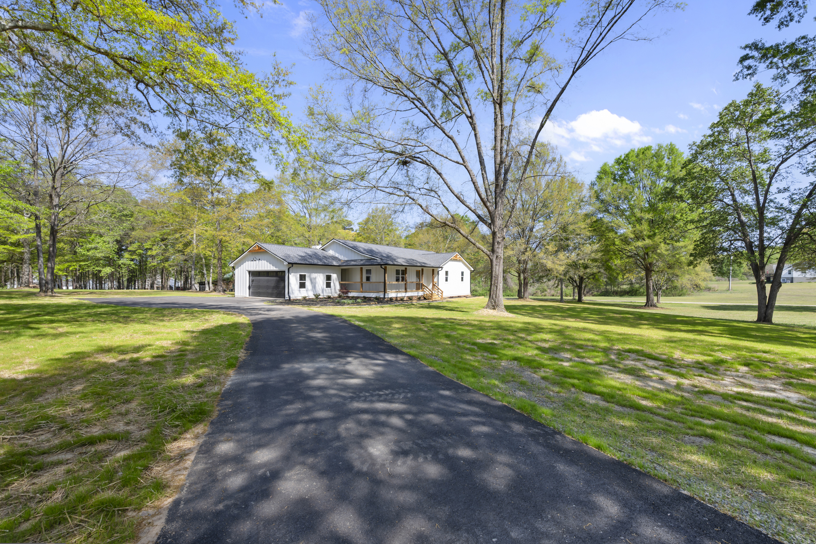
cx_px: 416
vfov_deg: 77.3
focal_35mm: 15
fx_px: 340
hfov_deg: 100.4
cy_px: 281
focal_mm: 14
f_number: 8
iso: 100
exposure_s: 1/40
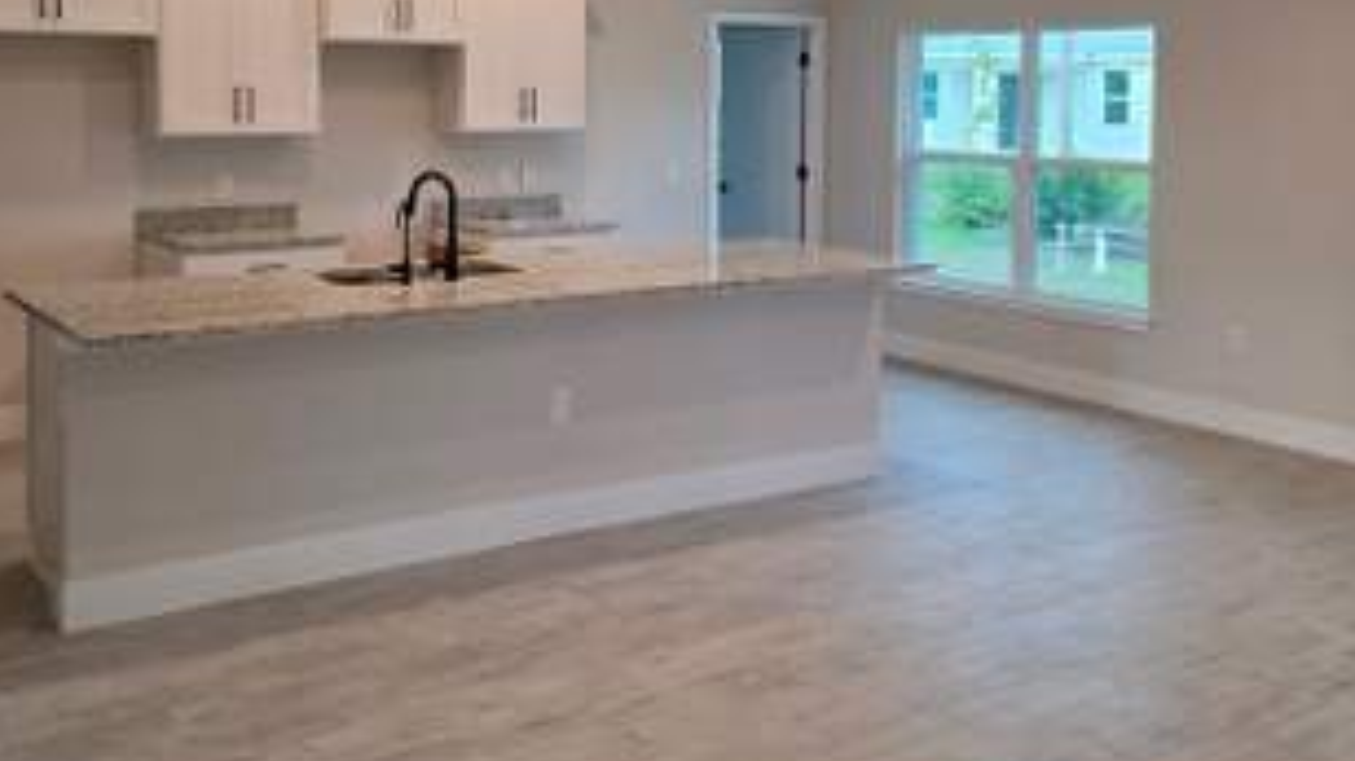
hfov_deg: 51.6
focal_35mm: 39
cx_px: 656
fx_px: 1401
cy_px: 141
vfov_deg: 29.6
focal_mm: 6.5
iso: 64
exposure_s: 1/120
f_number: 1.4
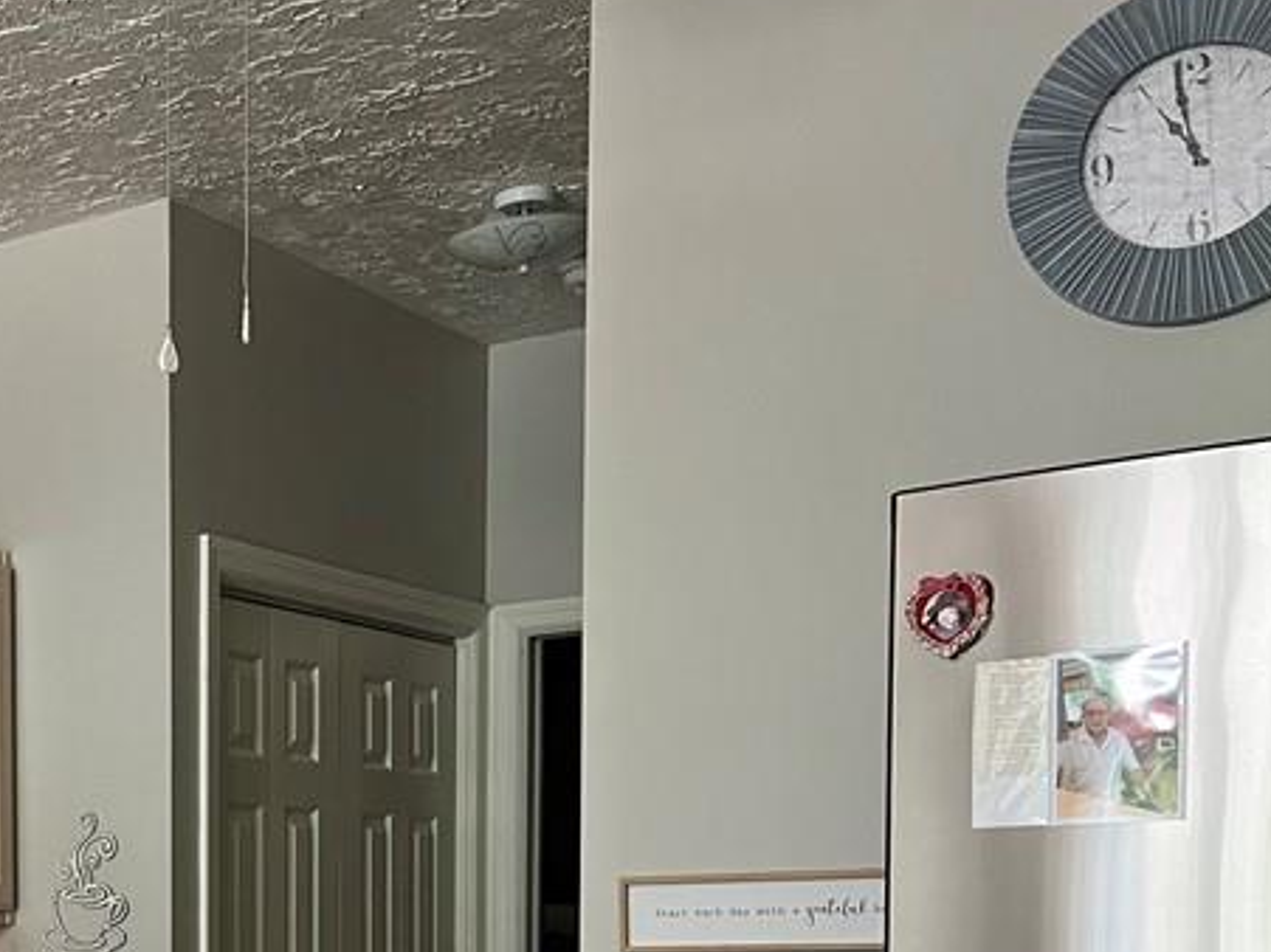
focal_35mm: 59
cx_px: -155
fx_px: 2166
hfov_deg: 29.3
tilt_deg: -3.6
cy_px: 1042
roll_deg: +1.2
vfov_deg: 23.3
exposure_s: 1/60
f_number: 1.5
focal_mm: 5.7
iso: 250
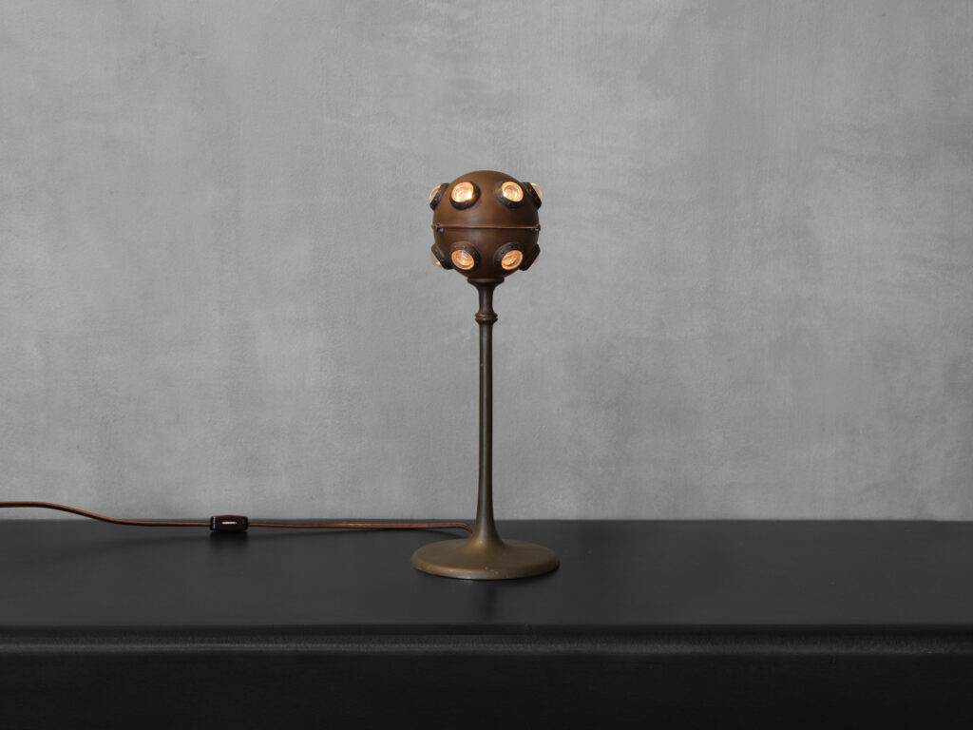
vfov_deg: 26.6
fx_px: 1546
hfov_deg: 34.9
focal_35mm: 55
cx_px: 486
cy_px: 365
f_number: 10
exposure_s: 1/6
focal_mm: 70
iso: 640
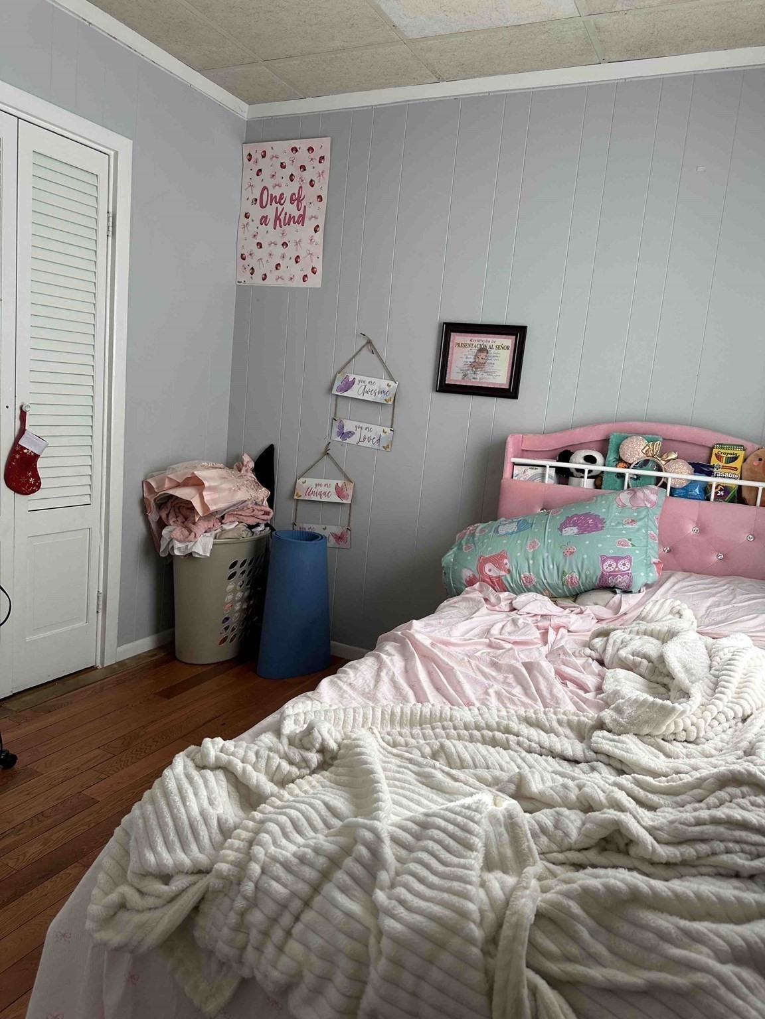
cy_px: 510
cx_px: 382
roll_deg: -5.3
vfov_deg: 71.6
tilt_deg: -8.6
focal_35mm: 24
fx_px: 707
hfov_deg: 56.8
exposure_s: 1/120
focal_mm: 6.86
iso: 80
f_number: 1.78
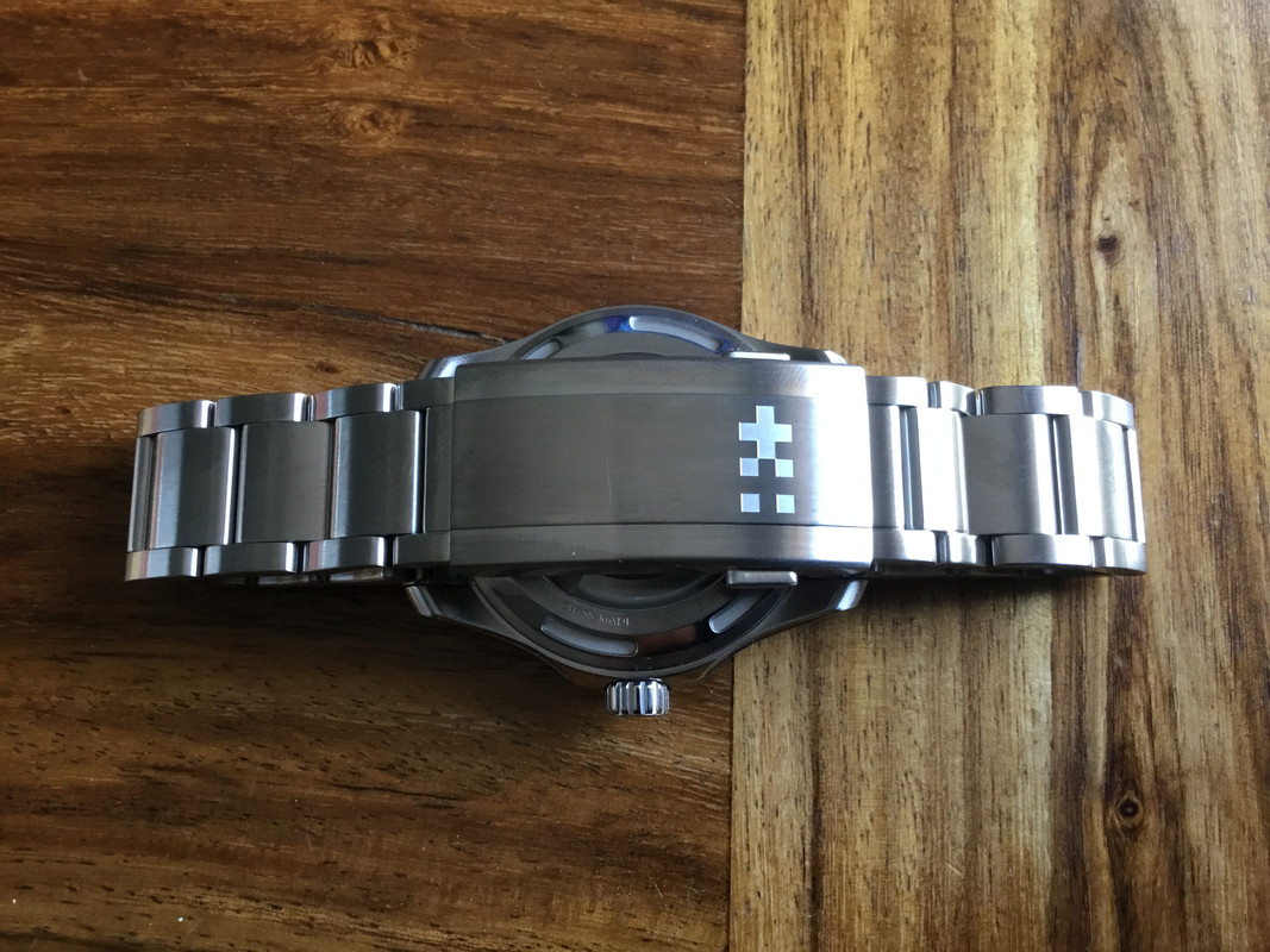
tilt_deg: -79.3
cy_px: 476
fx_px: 1137
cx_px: 635
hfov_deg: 58.4
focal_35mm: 31
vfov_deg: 45.4
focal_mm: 3.3
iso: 125
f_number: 2.4
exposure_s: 1/33
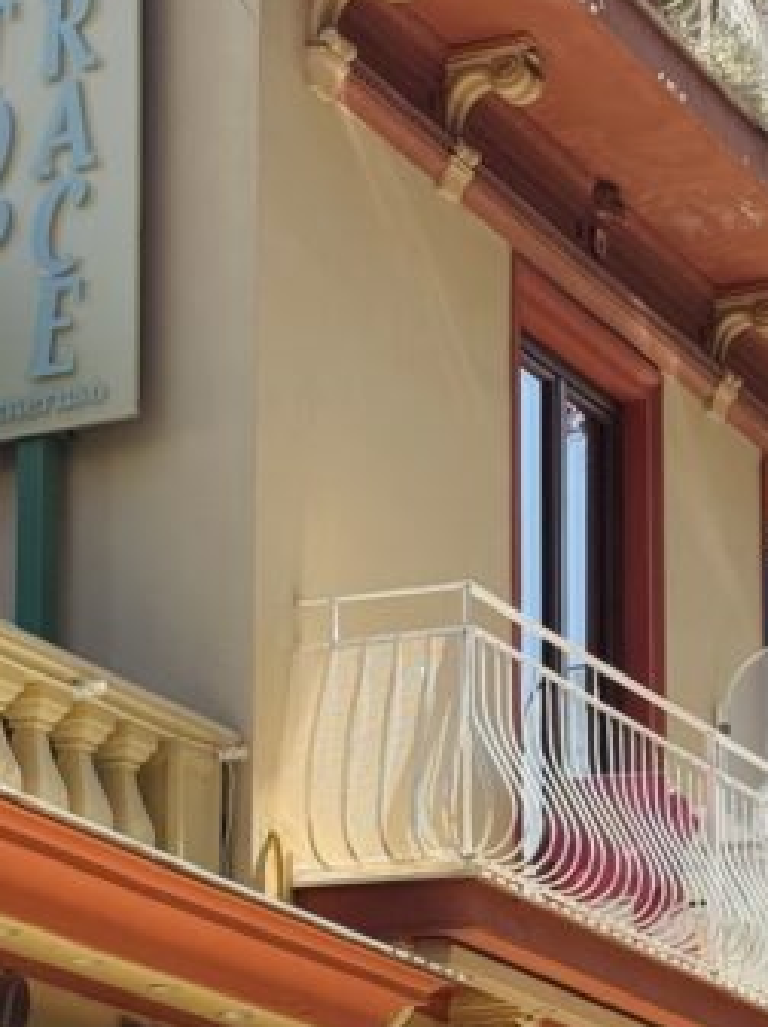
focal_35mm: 146
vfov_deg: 13.5
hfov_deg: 10.1
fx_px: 4327
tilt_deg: +13.0
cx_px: 561
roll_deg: +0.0
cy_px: 716
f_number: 1.78
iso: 64
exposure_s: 1/2833
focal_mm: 6.76
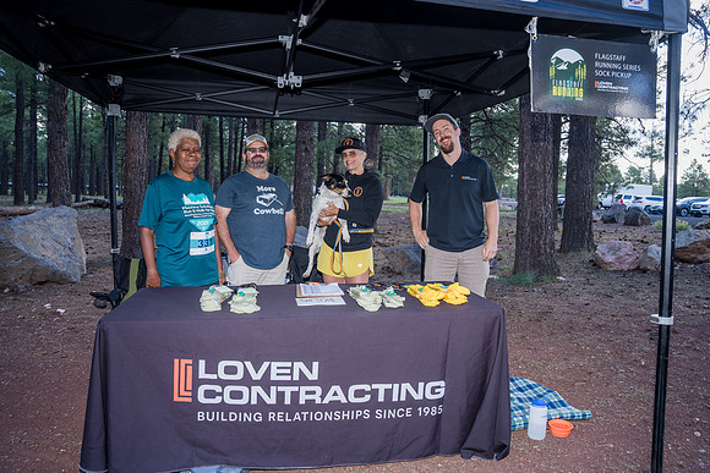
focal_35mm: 24
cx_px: 355
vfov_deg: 53.2
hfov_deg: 73.7
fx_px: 473
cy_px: 236
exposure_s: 1/60
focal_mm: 24
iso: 200
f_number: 5
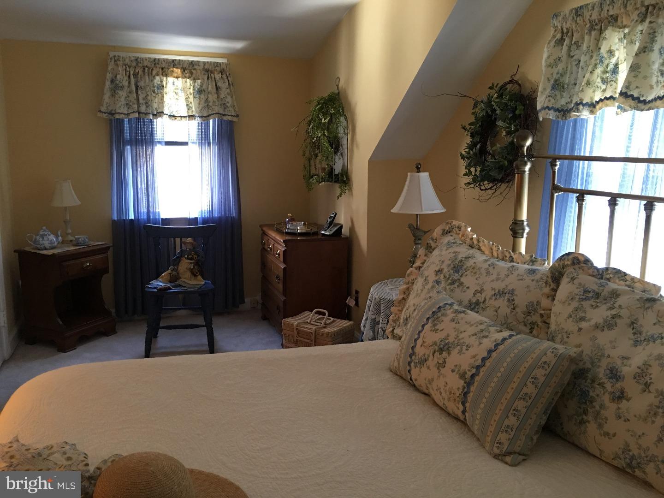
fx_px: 556
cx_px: 332
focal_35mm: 29
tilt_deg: -8.2
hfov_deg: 61.7
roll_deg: -0.4
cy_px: 249
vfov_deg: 48.2
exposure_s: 1/15
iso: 80
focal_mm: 4.15
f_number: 2.2
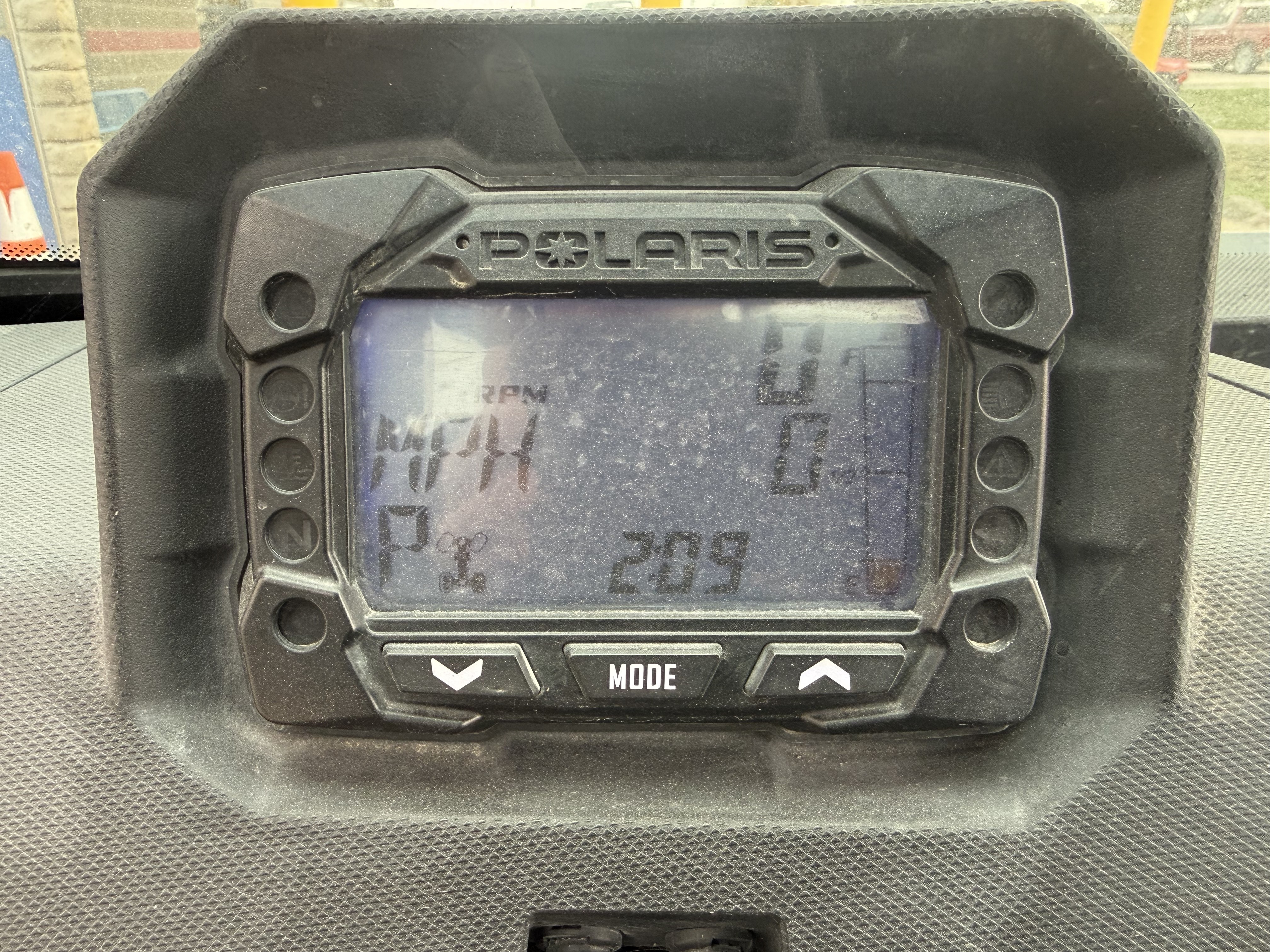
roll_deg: +0.4
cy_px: 476
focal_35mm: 25
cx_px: 635
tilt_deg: -25.2
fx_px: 917
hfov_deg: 69.4
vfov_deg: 54.9
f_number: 2.2
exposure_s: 1/99
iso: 200
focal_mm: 2.22
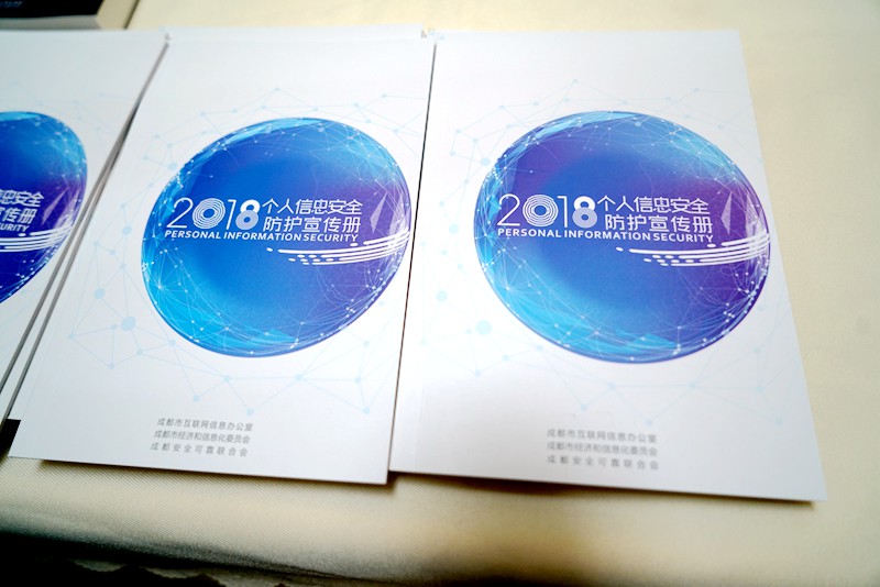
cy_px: 294
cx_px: 440
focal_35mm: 24
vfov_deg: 53.2
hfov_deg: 73.7
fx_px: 587
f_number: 4
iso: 500
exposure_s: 1/160
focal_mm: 24
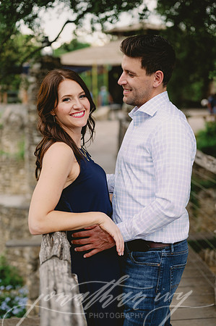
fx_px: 451
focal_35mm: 50
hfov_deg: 26.9
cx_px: 108
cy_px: 163
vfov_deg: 39.6
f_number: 2.2
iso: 250
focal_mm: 50
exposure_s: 1/1250
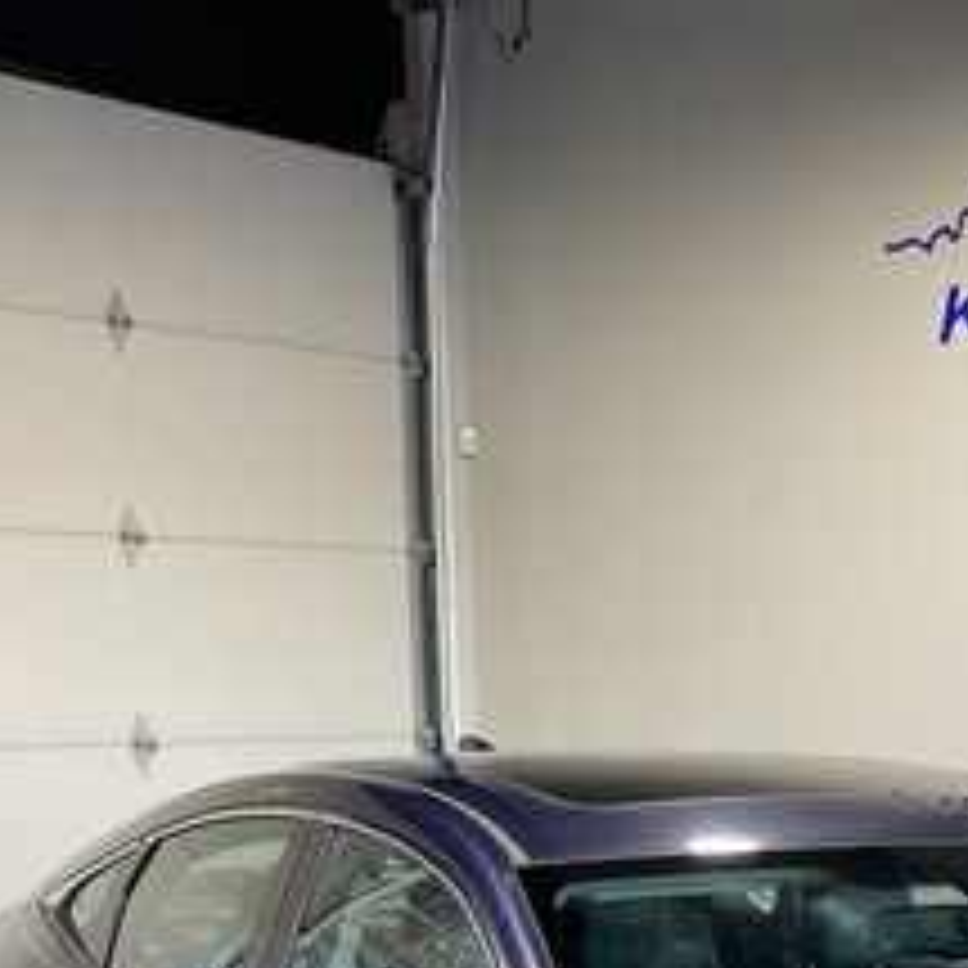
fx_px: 2499
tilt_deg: -11.2
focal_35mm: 79
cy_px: 1238
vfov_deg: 20.2
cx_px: 1006
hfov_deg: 21.1
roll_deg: -0.8
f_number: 1.8
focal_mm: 4.25
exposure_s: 1/60
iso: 64
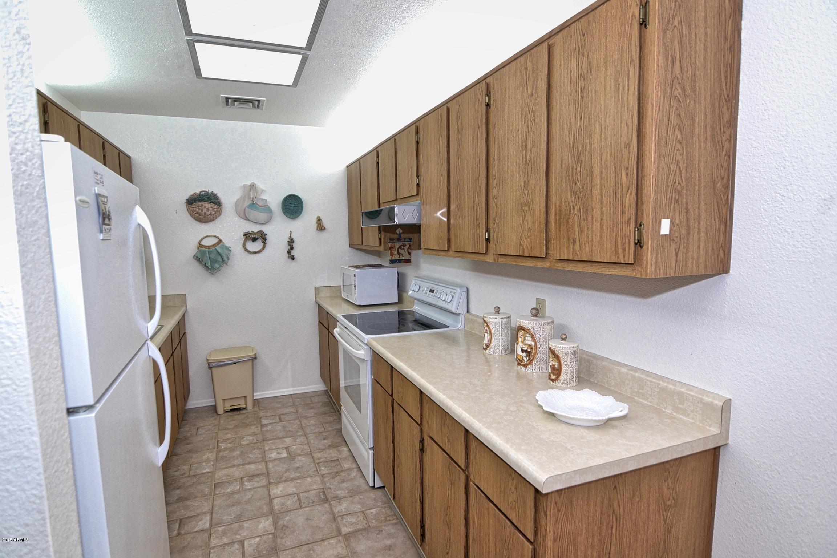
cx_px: 418
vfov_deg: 63.2
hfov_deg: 85.4
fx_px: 453
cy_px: 279
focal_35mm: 20
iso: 450
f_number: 4
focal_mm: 13
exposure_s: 1/60
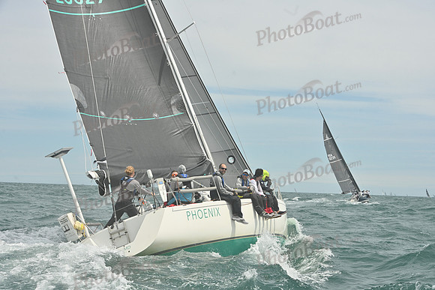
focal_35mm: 70
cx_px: 218
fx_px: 846
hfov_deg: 28.8
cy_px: 145
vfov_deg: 19.5
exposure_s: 1/1250
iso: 320
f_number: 10
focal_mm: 70
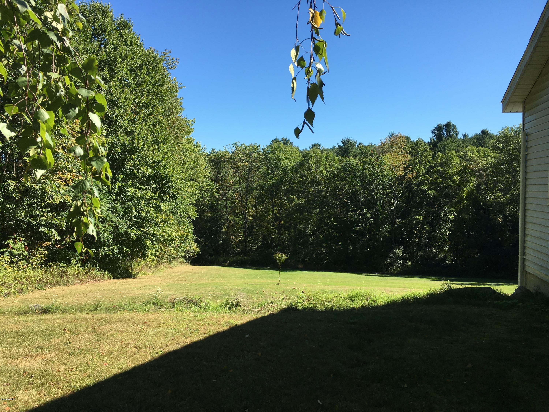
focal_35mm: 29
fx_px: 460
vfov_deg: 48.2
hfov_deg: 61.7
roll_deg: -0.8
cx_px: 274
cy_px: 206
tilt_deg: -1.6
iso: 25
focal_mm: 4.15
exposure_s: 1/1083
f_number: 2.2
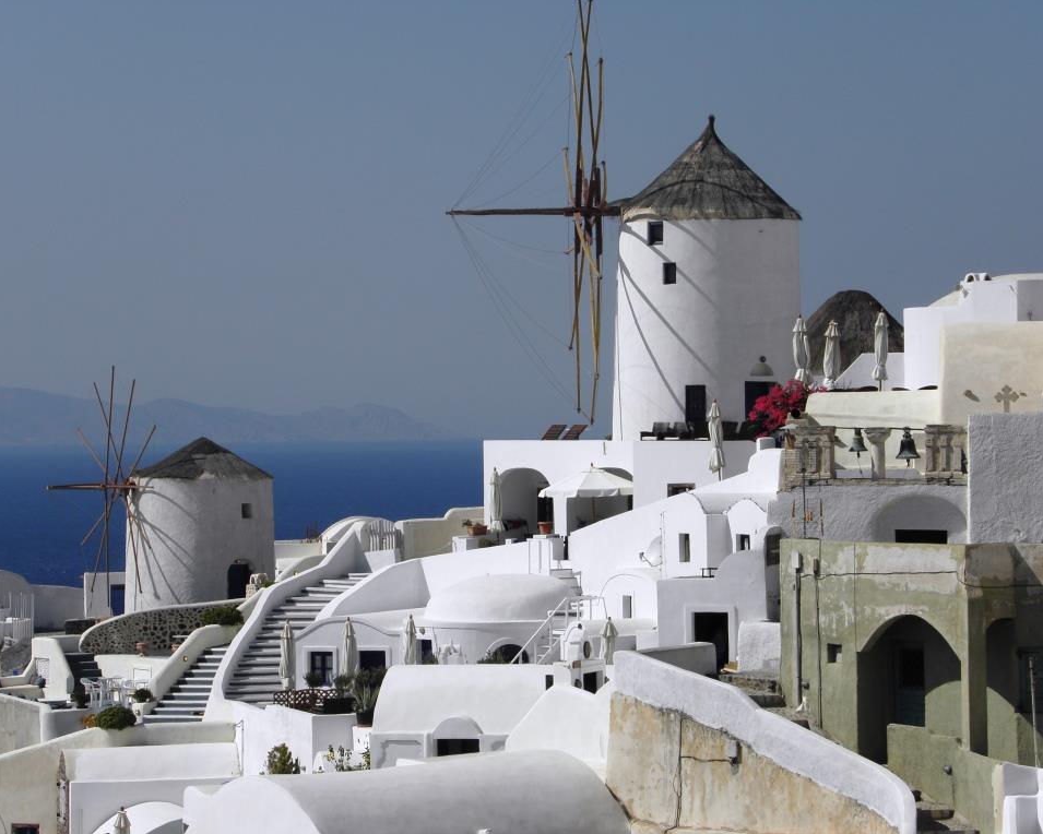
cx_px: 485
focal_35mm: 180
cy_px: 416
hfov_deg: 10.7
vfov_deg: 8.6
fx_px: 5556
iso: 64
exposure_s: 1/640
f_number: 5.6
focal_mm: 30.67
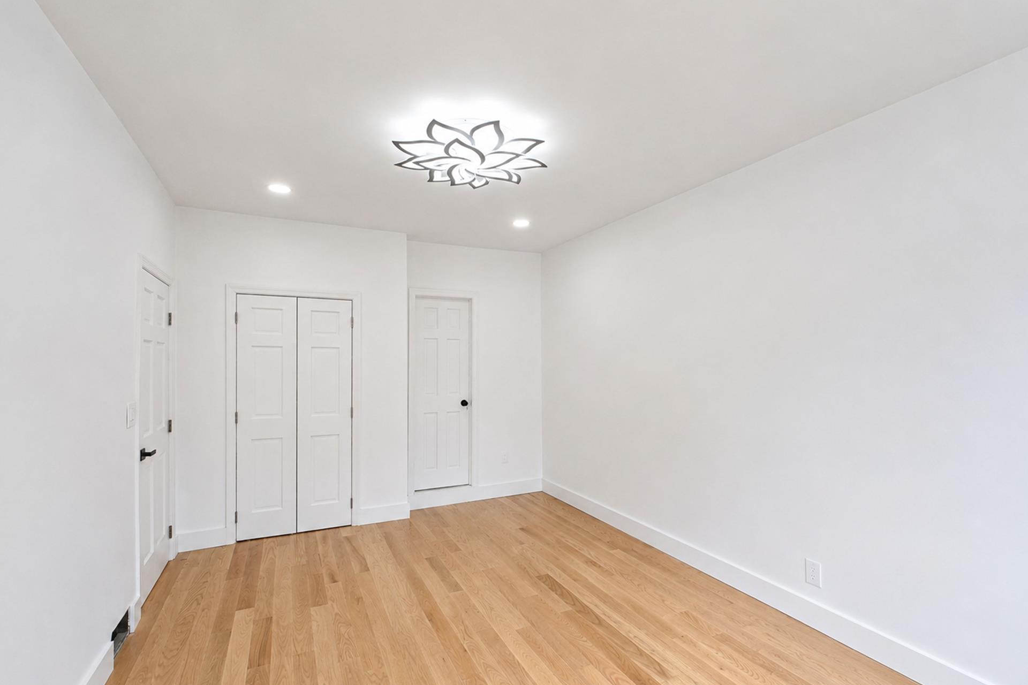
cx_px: 527
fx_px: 457
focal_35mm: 16
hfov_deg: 96.7
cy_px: 355
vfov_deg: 73.7
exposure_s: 1/100
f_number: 10
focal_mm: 10
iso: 1250
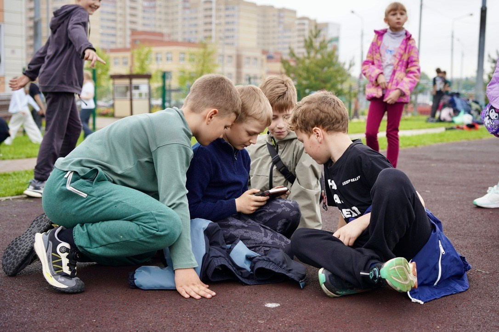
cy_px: 166
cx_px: 250
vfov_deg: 29.4
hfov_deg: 43.0
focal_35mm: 46
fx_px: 633
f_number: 3.5
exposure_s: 1/400
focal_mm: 45.7
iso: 100
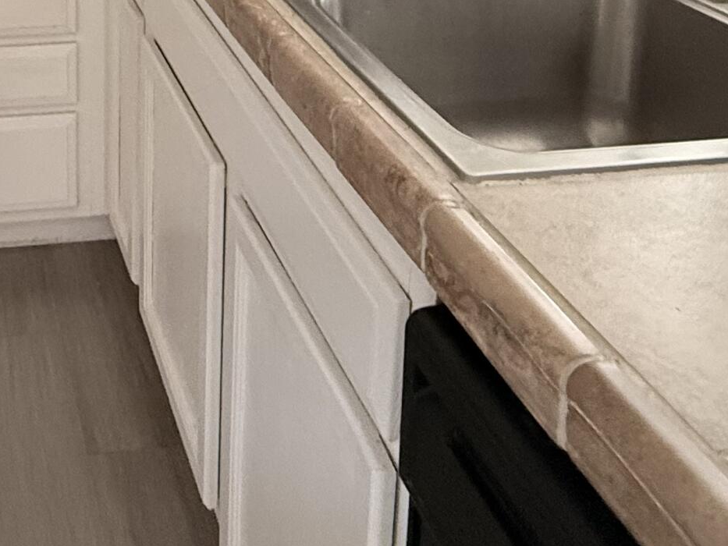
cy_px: -209
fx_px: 947
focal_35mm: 45
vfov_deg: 26.1
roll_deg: +1.1
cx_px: 14
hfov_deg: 37.9
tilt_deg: -7.5
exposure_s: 1/60
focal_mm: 2.22
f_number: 2.2
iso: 500
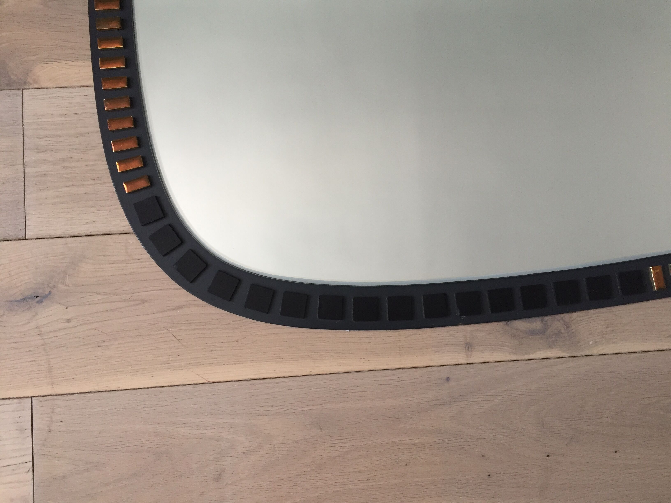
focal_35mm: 29
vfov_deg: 48.2
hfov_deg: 61.7
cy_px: 252
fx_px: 562
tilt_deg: -84.2
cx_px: 336
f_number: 2.2
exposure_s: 1/33
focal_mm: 4.15
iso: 64
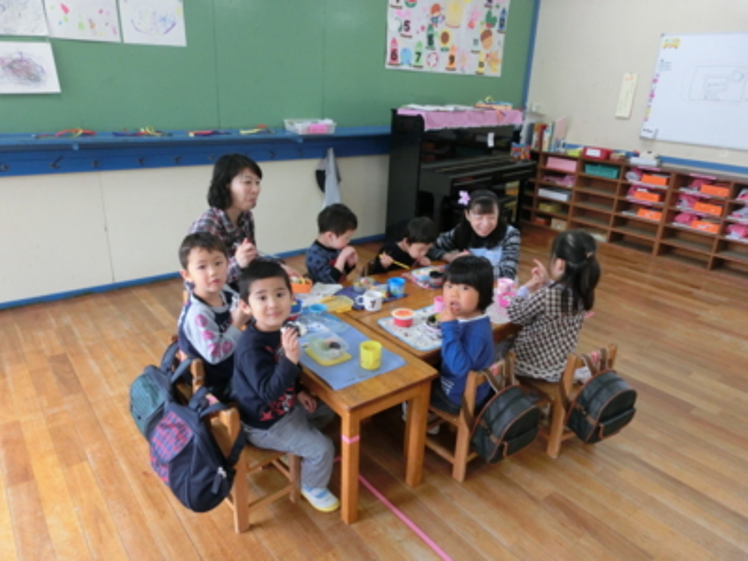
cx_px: 374
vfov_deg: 56.8
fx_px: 519
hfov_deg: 71.6
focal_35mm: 24
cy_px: 280
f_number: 3
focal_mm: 4.24
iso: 320
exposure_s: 1/125
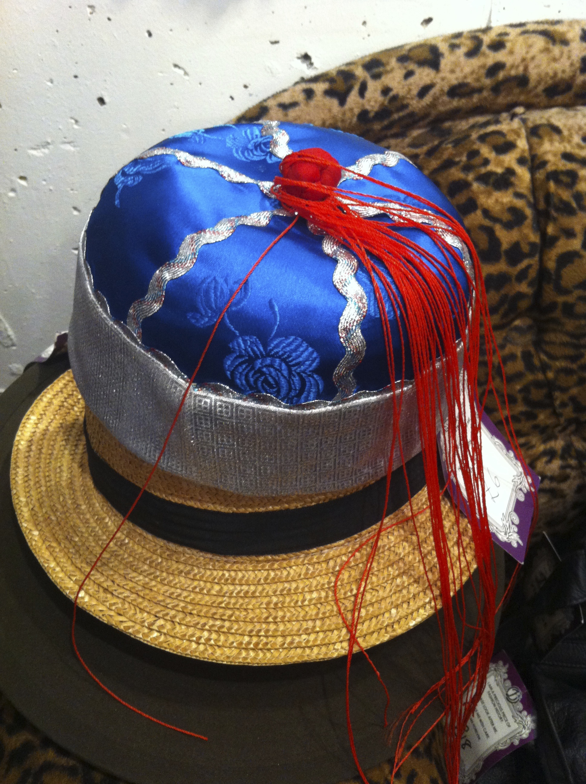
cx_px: 293
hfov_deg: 40.6
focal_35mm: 35
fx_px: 792
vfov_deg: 52.7
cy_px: 392
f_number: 2.8
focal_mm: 3.85
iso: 320
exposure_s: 1/15
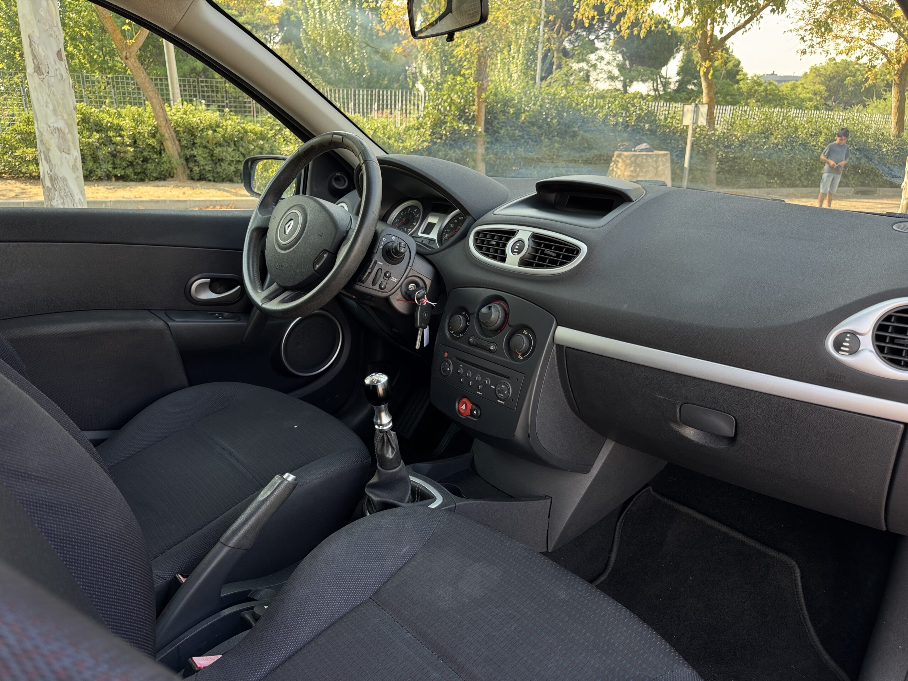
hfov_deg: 71.6
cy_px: 340
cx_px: 454
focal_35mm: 24
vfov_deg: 56.8
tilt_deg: -19.3
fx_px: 630
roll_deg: -0.7
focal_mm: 6.76
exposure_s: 1/133
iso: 100
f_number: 1.78
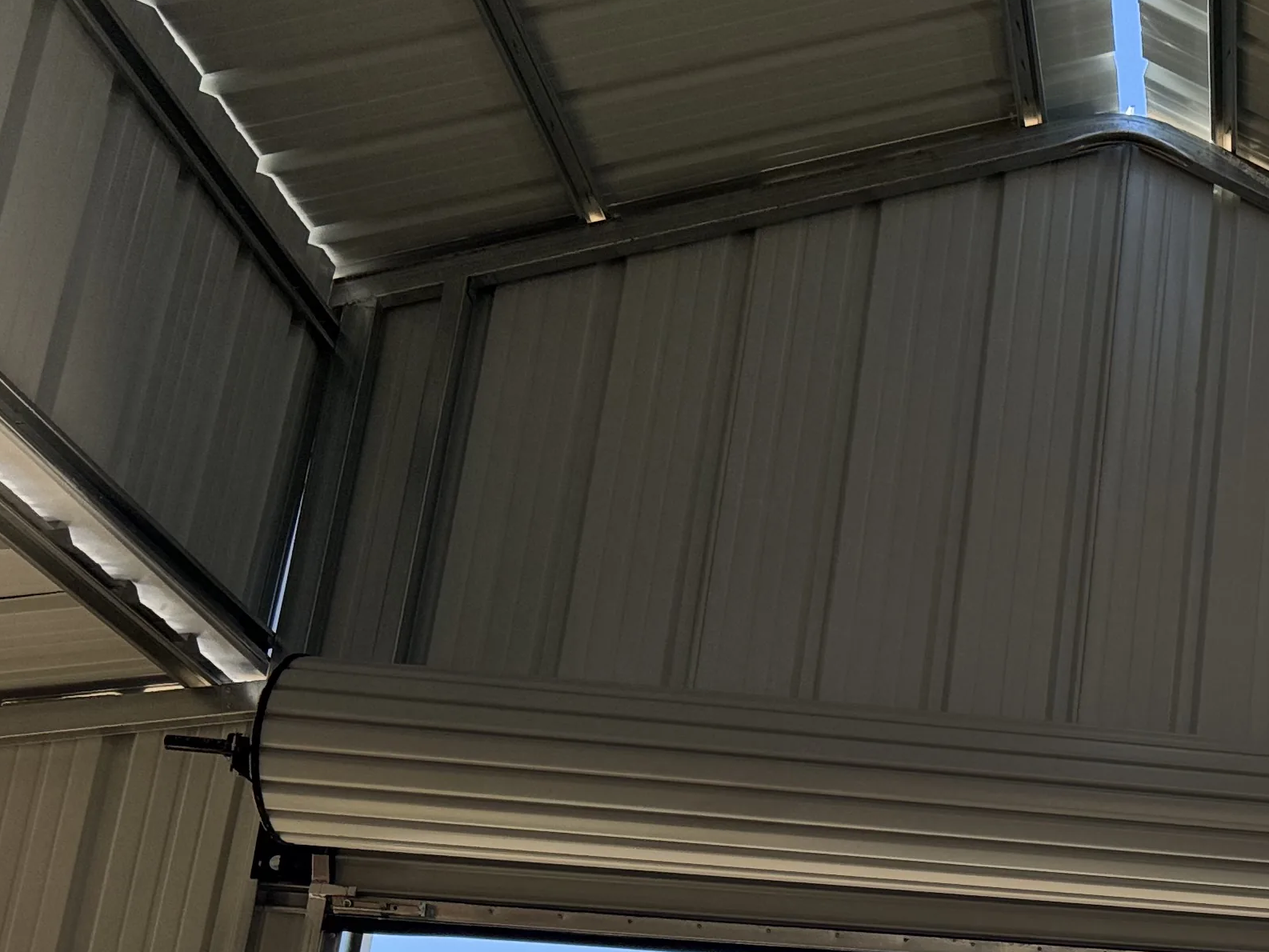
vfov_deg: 23.3
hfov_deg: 27.6
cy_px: 901
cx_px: 1551
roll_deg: -2.4
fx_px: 2237
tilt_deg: +15.6
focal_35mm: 61
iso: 80
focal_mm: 6.76
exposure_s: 1/2105
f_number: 1.78
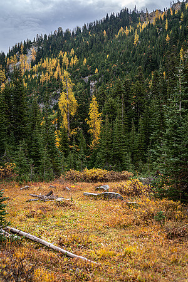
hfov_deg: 35.1
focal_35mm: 38
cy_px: 141
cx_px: 94
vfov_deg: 50.7
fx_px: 298
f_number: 2.8
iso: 100
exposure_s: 1/800
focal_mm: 38
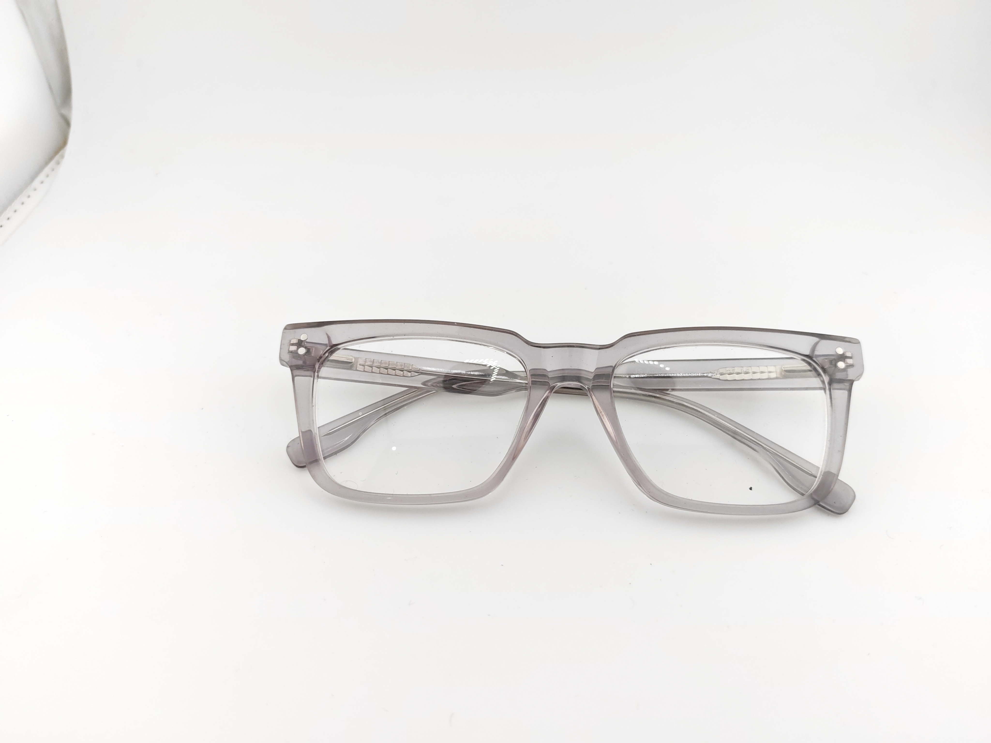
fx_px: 687
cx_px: 496
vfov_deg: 56.8
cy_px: 372
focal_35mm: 24
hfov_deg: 71.6
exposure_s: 1/400
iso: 1000
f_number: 1.9
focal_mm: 6.12
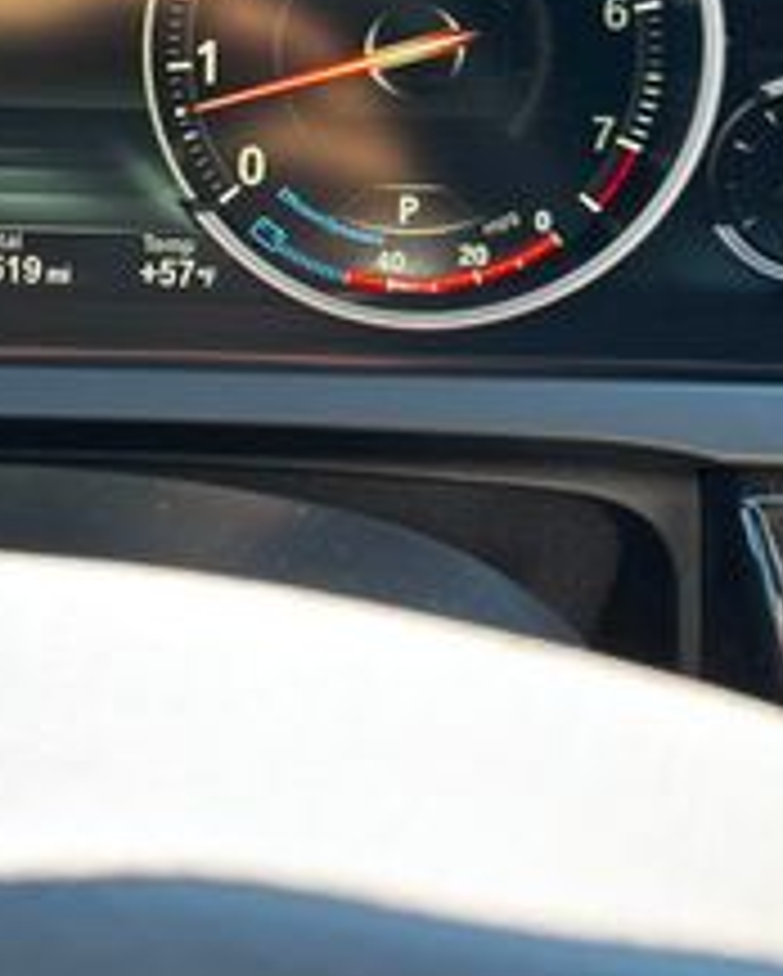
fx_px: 1996
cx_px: 40
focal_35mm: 69
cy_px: 148
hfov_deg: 21.6
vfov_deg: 26.8
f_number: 1.78
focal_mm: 6.76
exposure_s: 1/121
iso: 80
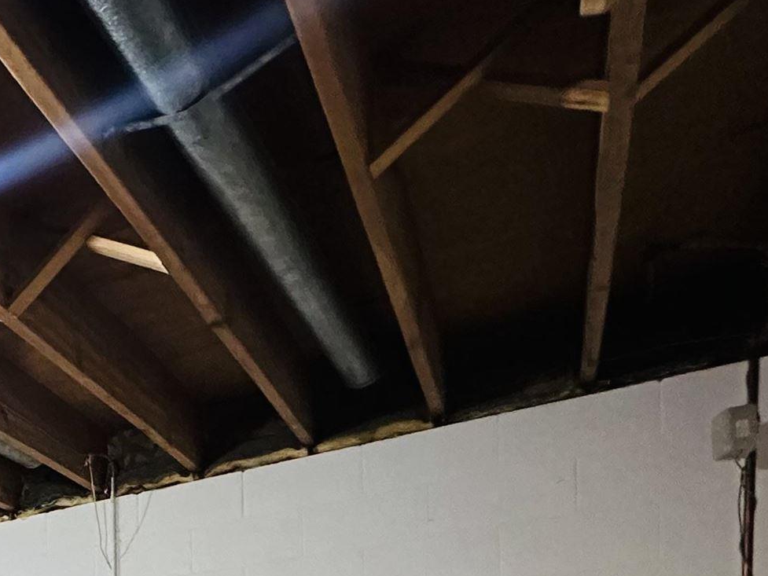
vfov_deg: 25.9
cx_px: -332
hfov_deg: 29.6
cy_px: 825
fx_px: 976
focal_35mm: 44
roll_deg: +0.8
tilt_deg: -1.5
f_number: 2.2
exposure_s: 1/60
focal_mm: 2.22
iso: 800
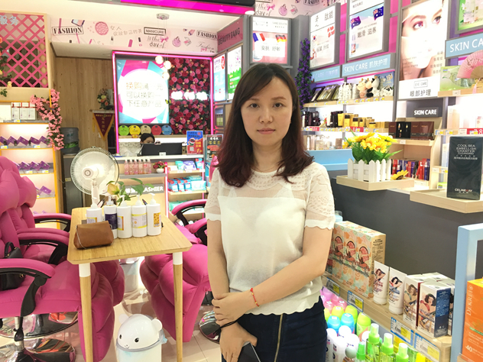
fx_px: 405
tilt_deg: -7.5
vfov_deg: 48.2
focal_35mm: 29
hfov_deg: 61.7
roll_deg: +0.2
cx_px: 242
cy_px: 181
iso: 50
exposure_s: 1/33
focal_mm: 4.15
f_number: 2.2
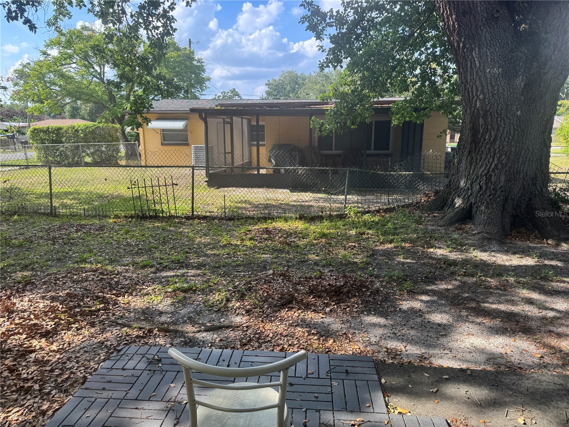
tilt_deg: -11.7
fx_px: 394
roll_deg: -0.5
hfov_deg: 71.6
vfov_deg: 56.8
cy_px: 214
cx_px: 284
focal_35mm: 24
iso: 80
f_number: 1.78
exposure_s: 1/671
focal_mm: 6.76
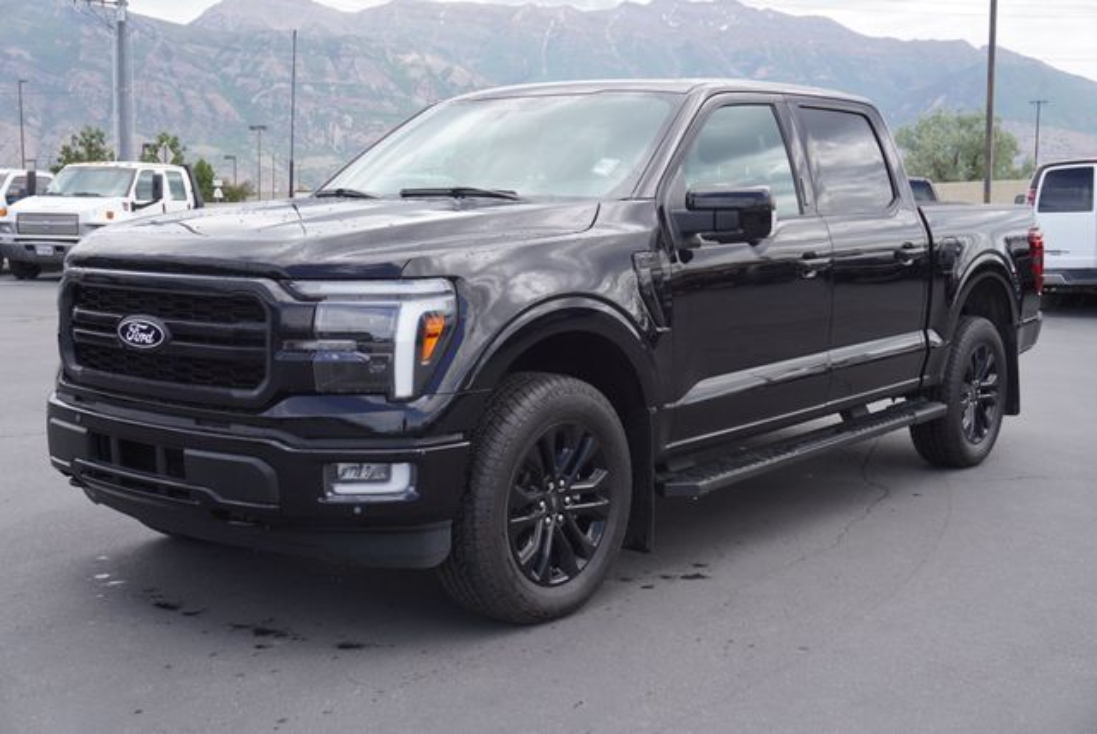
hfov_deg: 44.9
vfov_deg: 30.9
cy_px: 367
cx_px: 548
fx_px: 1327
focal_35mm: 44
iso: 100
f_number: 6.3
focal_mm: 29
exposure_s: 1/125
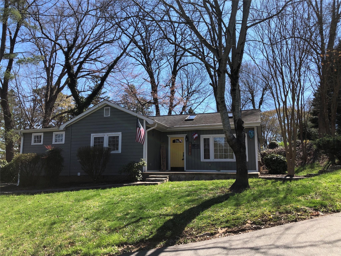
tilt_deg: +8.2
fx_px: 276
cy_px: 128
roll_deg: -1.0
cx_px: 170
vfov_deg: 49.7
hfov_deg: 63.4
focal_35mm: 28
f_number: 1.8
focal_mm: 3.99
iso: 20
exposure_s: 1/1066
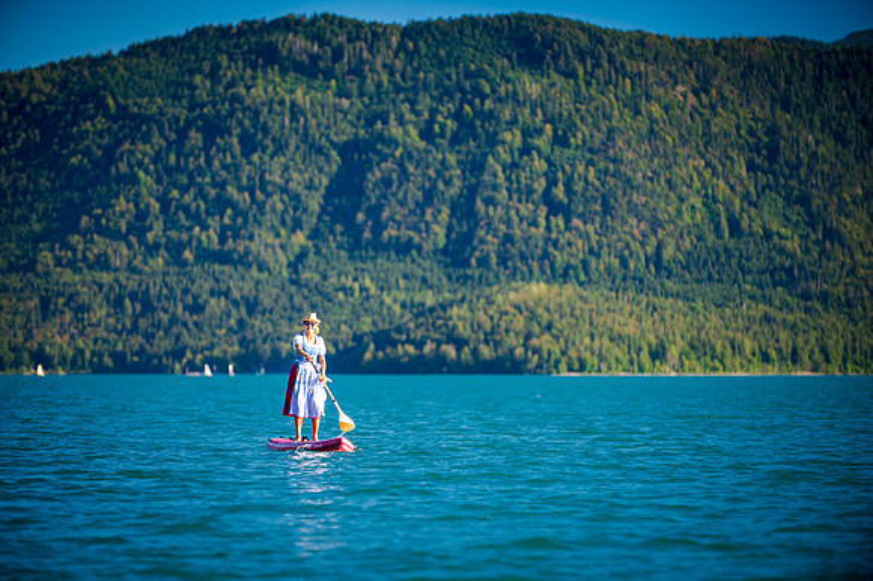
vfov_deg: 8.6
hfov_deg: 12.8
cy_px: 290
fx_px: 3878
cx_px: 436
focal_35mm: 160
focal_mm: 160
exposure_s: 1/500
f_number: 2.8
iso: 125
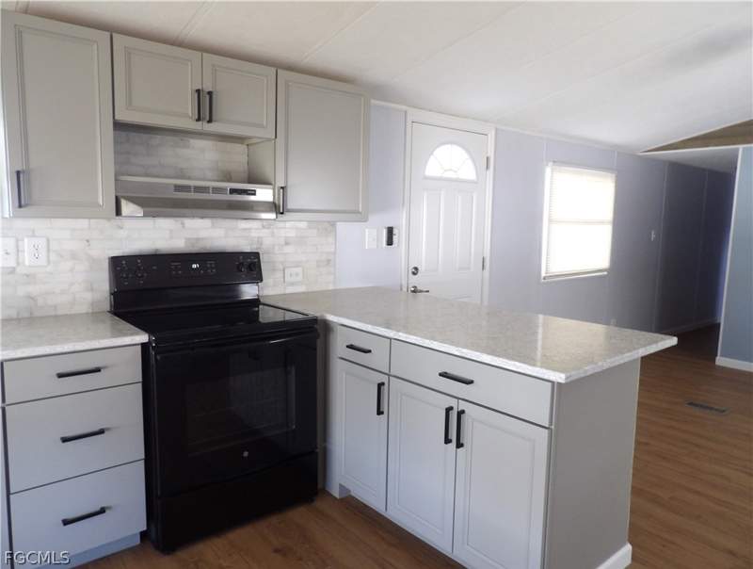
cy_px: 284
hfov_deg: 71.5
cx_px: 376
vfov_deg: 57.0
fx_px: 523
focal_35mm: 24
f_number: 3.2
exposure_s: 1/18
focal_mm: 4.3
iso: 200
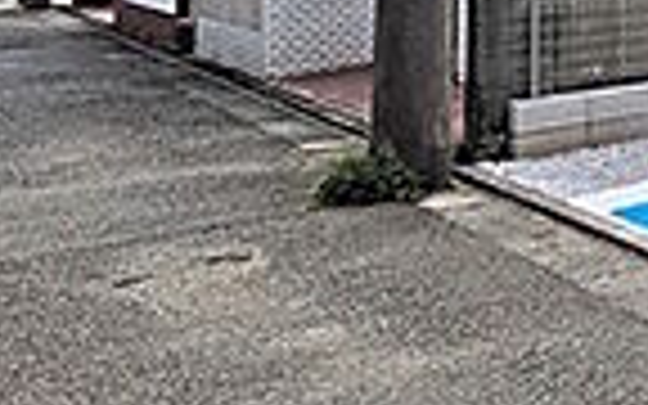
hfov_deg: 19.3
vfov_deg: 19.2
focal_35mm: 62
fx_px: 1095
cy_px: -140
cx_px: 1292
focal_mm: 1.83
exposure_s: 1/5076
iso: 30
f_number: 2.2
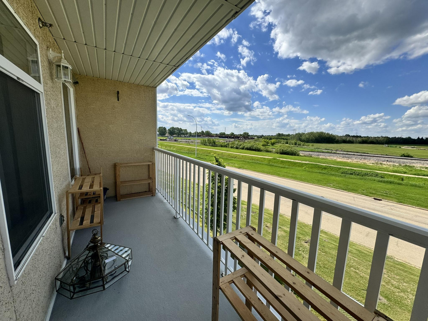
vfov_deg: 85.7
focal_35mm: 14
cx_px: 214
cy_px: 160
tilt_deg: -6.0
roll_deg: -0.9
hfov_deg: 102.1
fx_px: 173
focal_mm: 2.22
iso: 50
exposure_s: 1/2342
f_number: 2.2
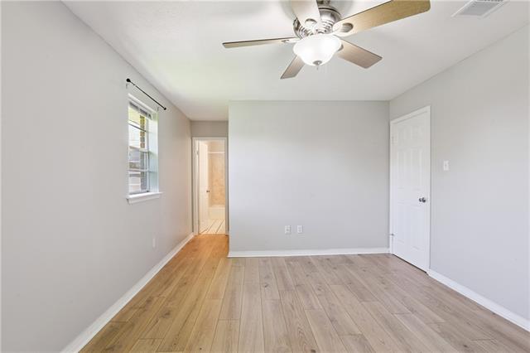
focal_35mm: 16
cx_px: 265
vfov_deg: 73.7
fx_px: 235
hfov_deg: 96.8
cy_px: 176
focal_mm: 16
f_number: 13
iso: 400
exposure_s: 1/8
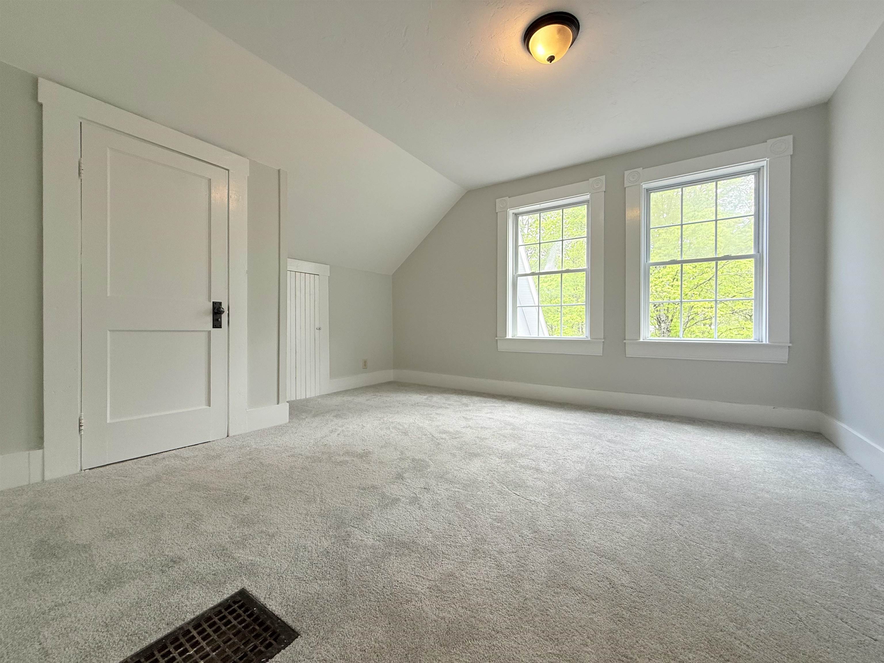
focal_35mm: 14
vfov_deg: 85.7
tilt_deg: -1.0
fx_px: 358
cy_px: 332
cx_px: 442
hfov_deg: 102.1
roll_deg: -0.8
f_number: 2.2
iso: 125
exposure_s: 1/99
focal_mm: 2.22
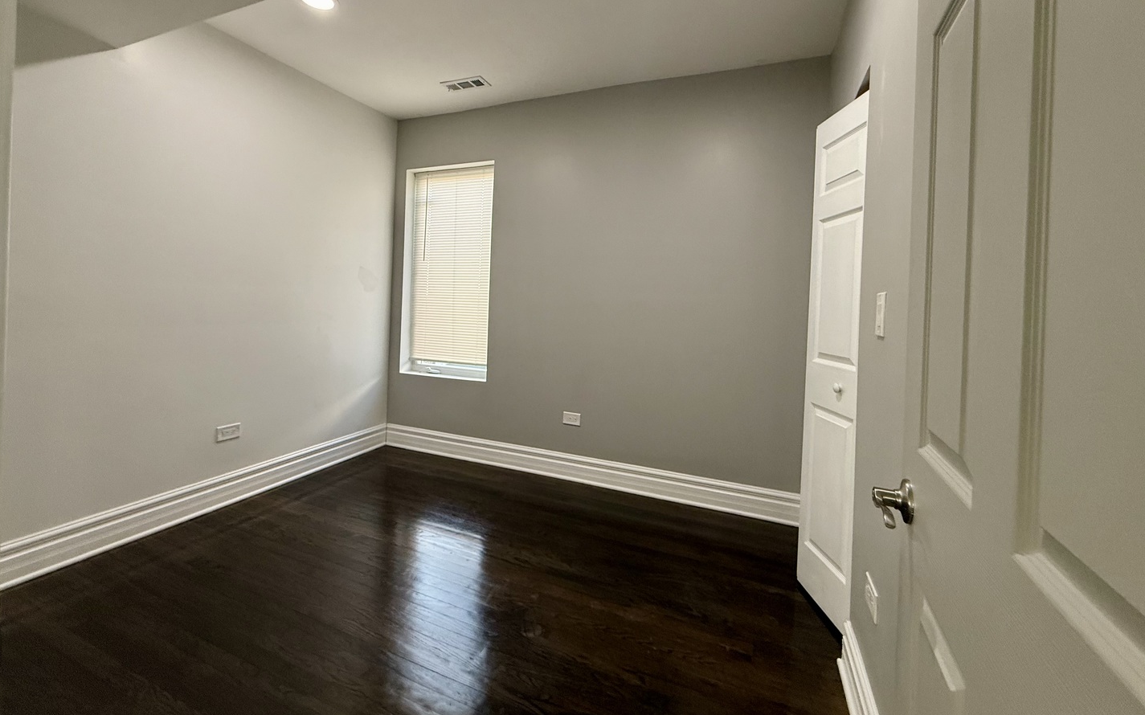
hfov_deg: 101.5
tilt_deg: +1.8
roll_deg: -2.0
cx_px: 571
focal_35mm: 15
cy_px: 304
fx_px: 468
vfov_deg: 74.3
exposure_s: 1/120
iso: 320
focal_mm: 2.22
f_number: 2.2
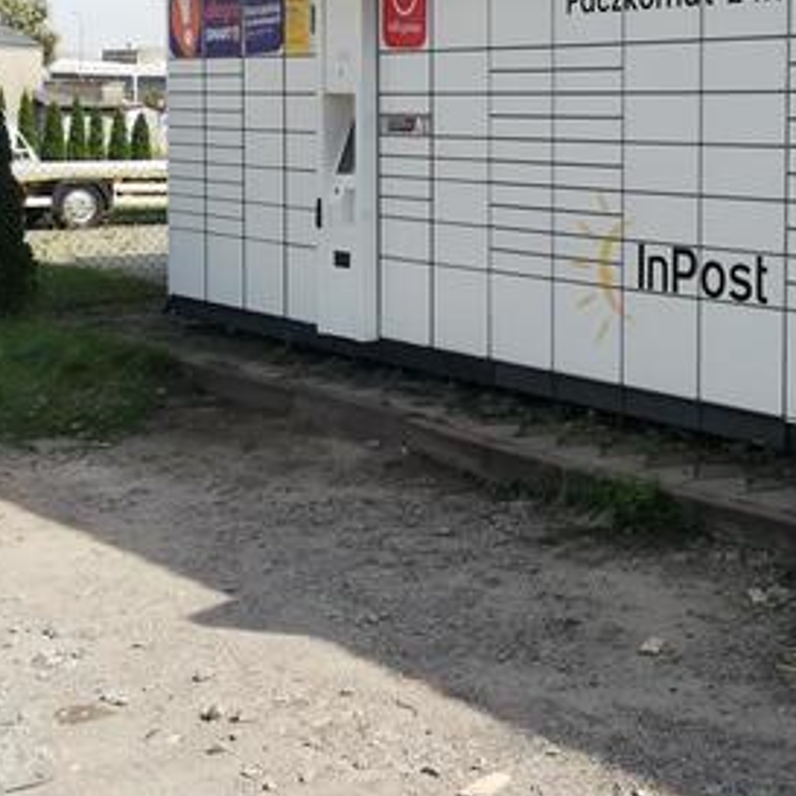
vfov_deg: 28.6
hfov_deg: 28.2
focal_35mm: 59
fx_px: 1535
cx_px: 676
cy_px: 194
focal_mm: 3.81
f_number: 2.2
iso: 50
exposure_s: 1/748
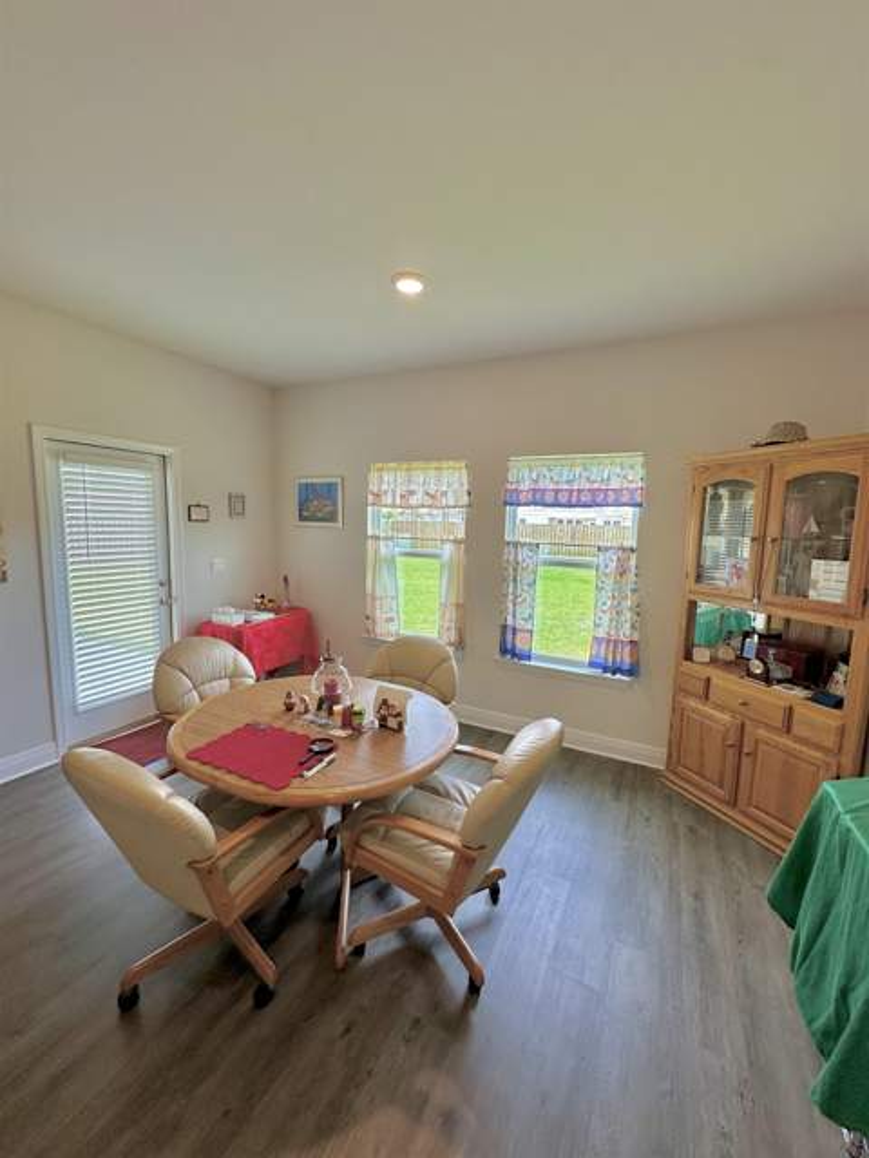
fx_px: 469
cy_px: 579
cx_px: 434
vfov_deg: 102.1
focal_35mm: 14
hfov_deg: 85.7
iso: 64
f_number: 2.2
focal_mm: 2.22
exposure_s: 1/120
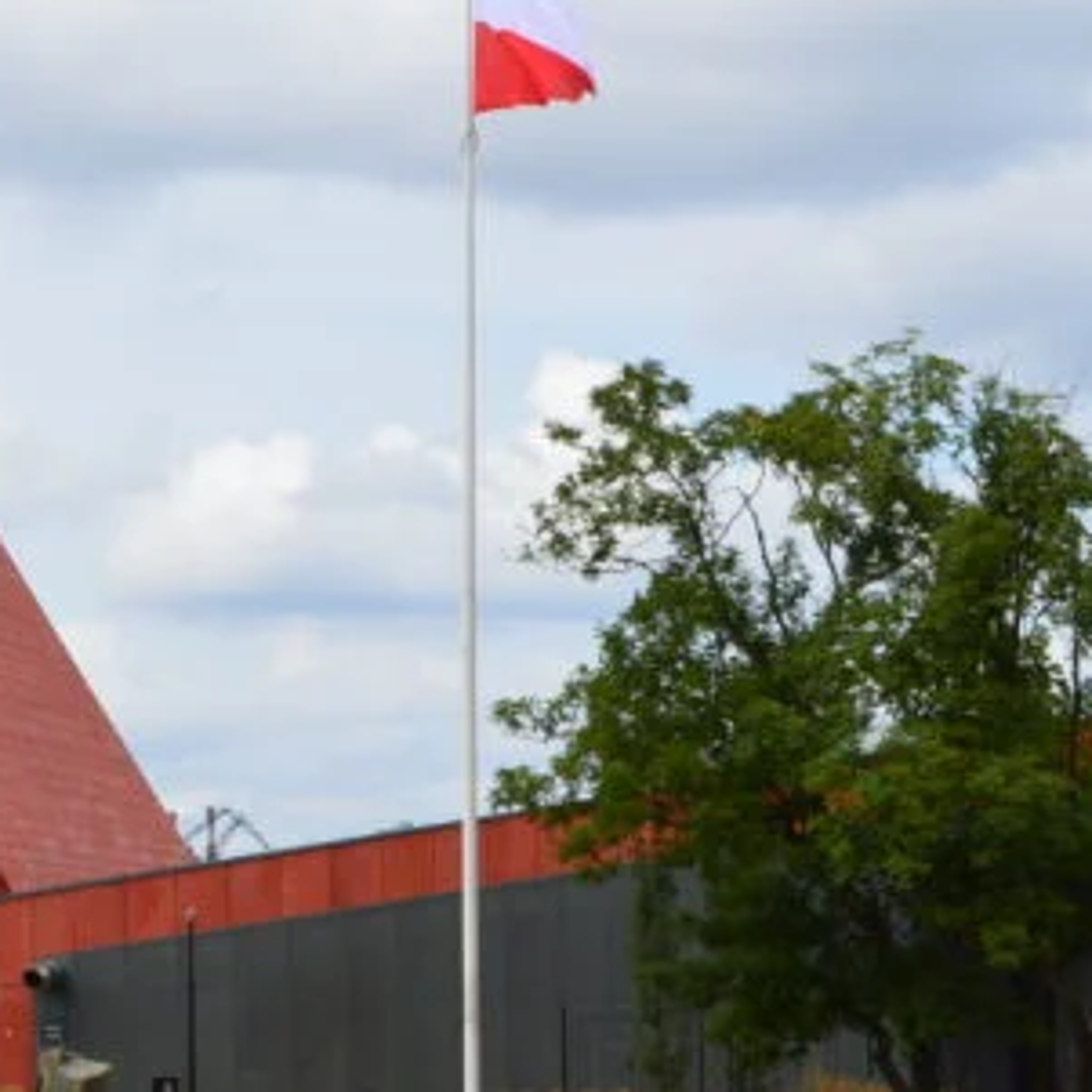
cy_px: 590
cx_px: 36
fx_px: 4640
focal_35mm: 130
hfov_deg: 13.3
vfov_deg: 13.4
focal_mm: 30
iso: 400
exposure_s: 1/400
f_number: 11
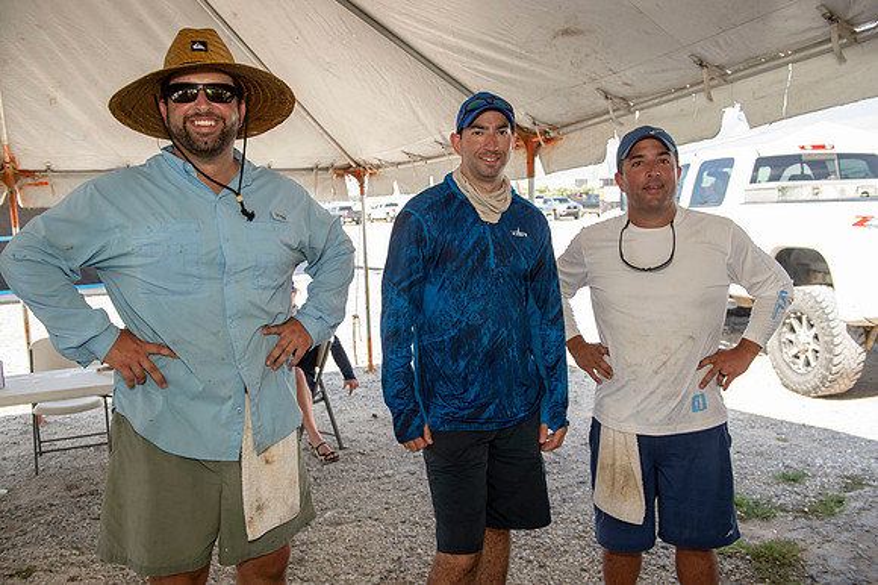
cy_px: 292
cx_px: 439
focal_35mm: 32
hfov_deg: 58.7
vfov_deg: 41.1
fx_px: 780
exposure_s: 1/250
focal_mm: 32
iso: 200
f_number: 5
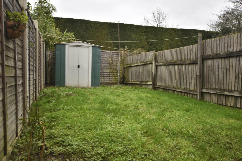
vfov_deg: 43.6
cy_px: 80
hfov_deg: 61.9
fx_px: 202
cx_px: 121
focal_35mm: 30
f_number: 3.5
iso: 100
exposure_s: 1/60
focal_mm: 20
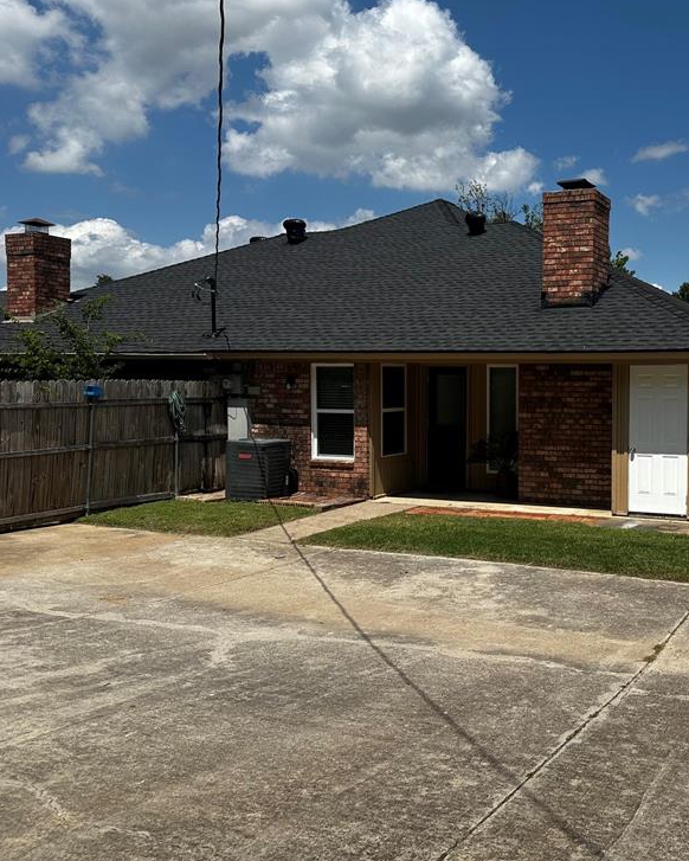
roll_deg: -1.2
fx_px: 841
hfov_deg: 42.7
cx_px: 543
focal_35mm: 33
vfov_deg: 54.2
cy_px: 412
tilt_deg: -2.5
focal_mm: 6.86
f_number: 1.78
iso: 80
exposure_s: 1/7042
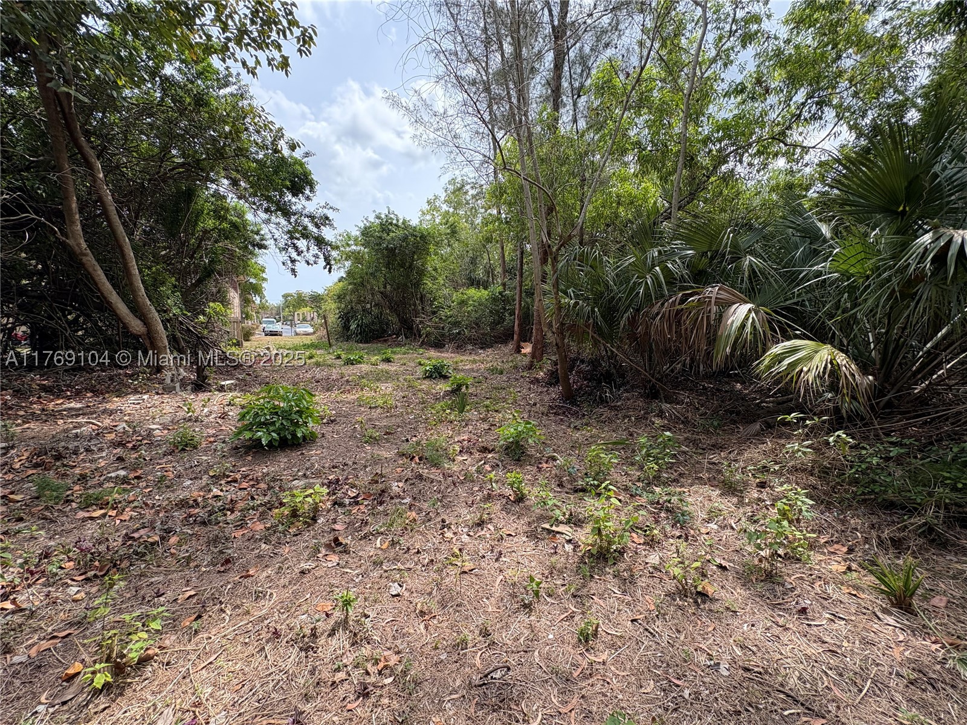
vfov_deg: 85.7
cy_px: 362
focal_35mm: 14
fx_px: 391
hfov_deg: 102.1
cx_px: 484
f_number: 2.2
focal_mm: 2.22
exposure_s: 1/537
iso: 64
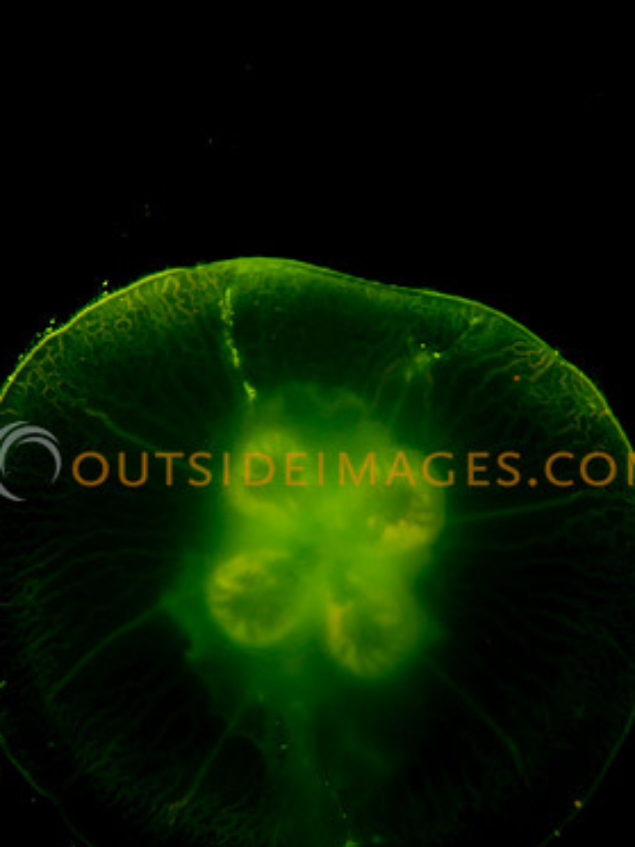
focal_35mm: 36
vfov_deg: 51.3
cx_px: 324
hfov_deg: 39.7
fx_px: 881
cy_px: 460
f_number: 4.5
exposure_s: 1/40
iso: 2000
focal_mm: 31
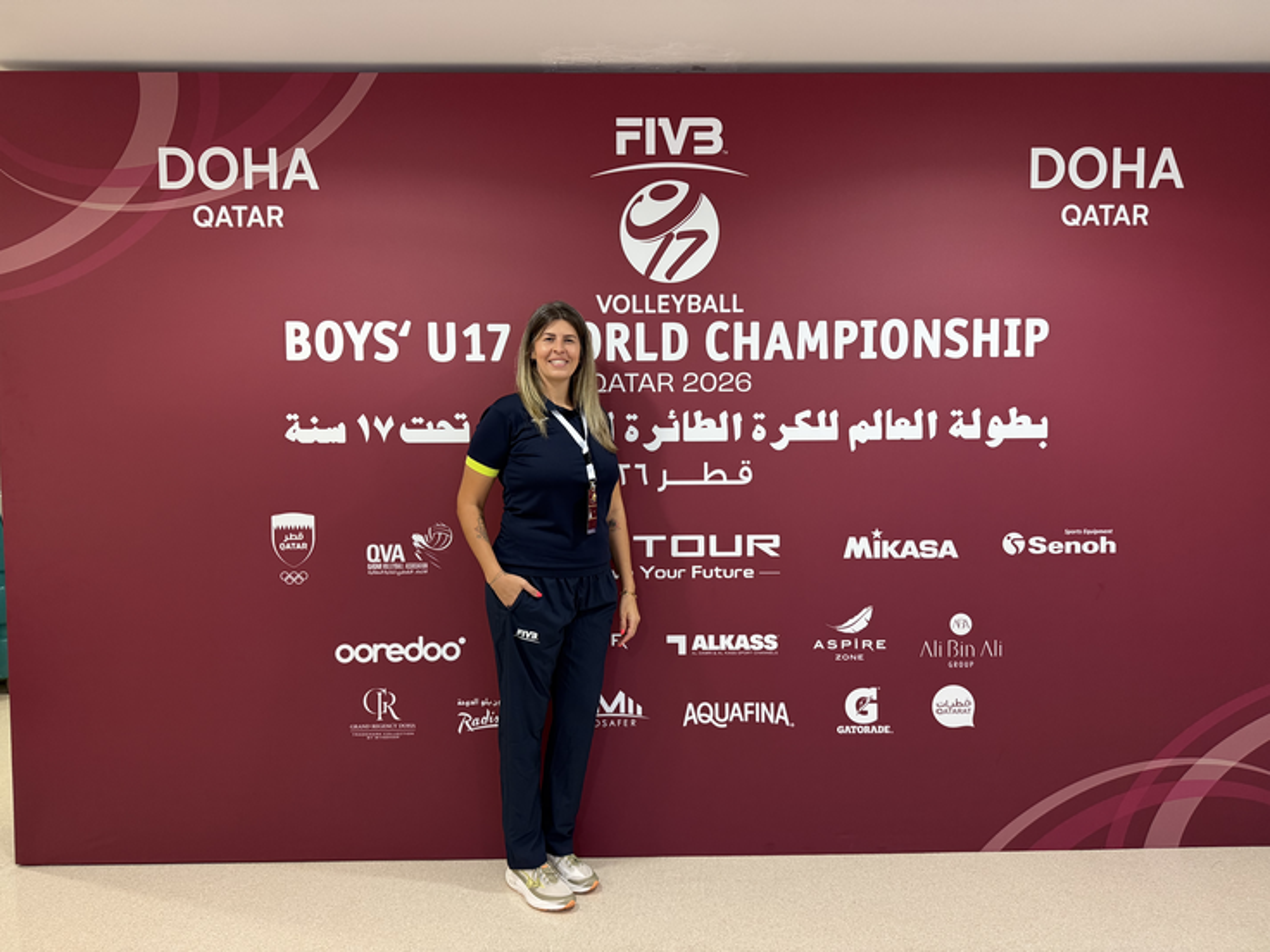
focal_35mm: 24
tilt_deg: -2.7
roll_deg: +1.1
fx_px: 881
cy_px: 476
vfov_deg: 56.8
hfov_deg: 71.6
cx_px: 635
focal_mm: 6.76
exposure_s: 1/50
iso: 320
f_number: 1.78
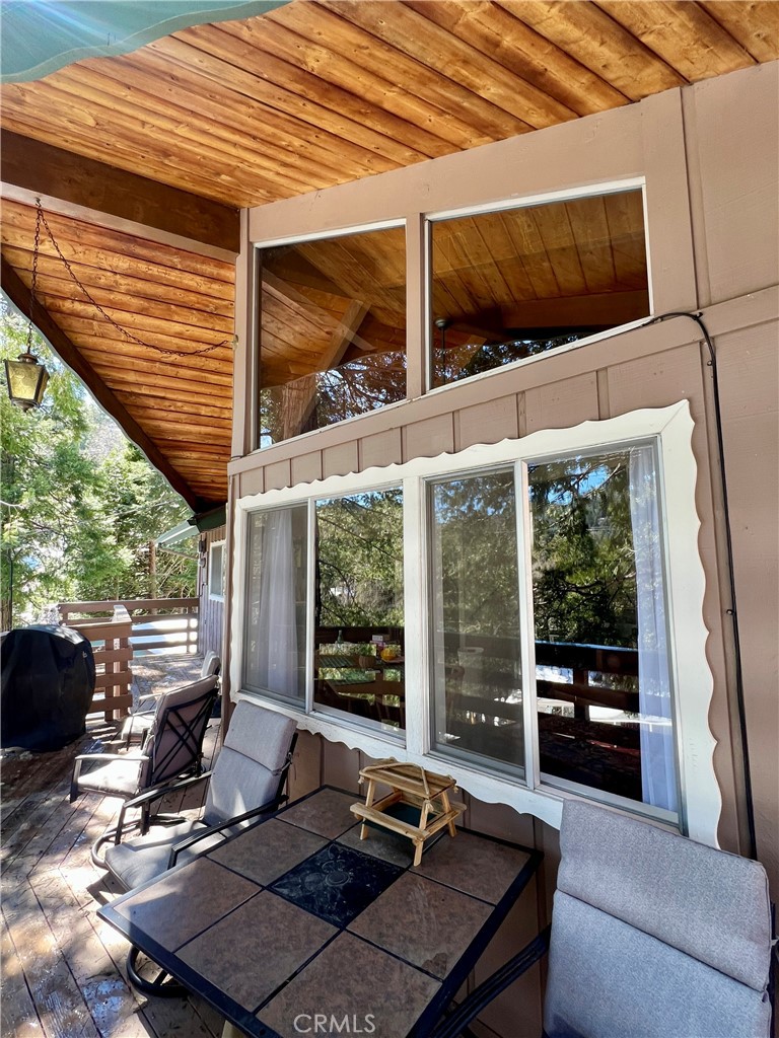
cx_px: 390
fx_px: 390
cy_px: 519
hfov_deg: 89.9
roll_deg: -0.2
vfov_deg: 106.2
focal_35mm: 13
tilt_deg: +6.9
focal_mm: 1.57
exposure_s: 1/99
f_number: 1.8
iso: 50
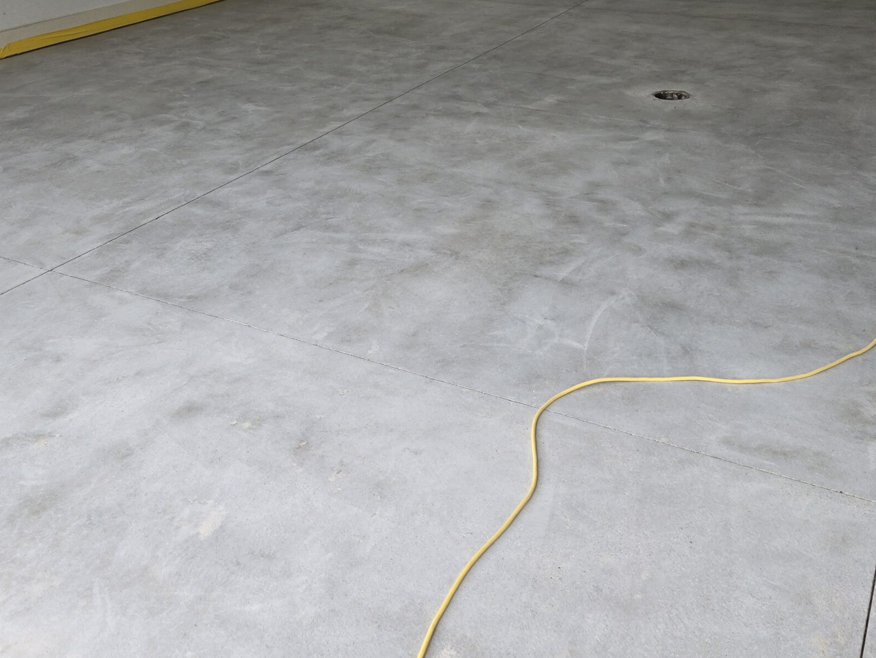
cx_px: 447
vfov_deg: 38.6
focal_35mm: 37
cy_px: 273
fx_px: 937
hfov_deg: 50.1
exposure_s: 1/410
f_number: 1.8
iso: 25
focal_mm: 5.4
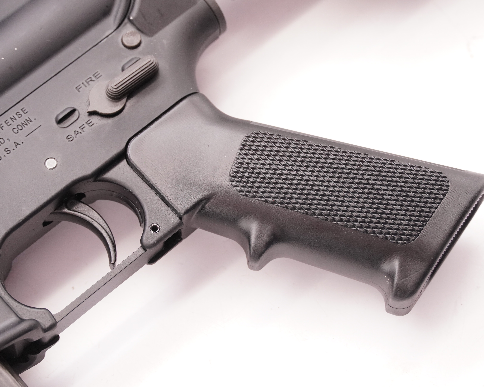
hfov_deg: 17.5
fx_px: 1576
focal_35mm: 110
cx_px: 249
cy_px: 195
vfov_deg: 14.0
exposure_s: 1/125
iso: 1000
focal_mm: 60
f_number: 5.6
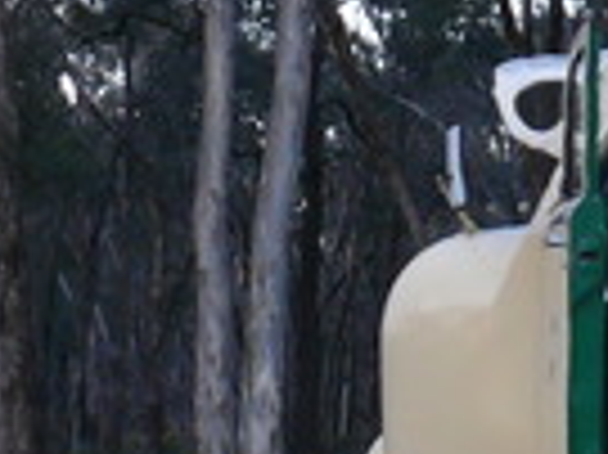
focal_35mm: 261
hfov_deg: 7.1
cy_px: 216
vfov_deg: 5.7
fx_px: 4580
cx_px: 1572
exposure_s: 1/30
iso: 100
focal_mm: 9
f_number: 2.8
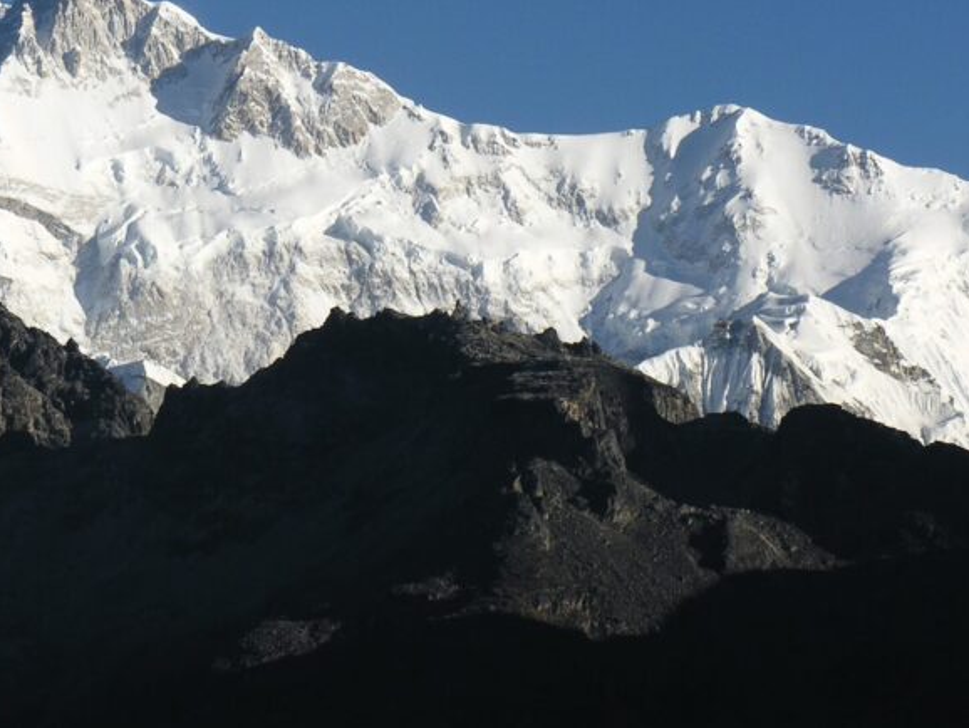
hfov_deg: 7.1
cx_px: 144
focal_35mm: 278
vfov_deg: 5.3
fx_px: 7785
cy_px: 159
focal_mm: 40
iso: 50
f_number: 7.8
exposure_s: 1/137
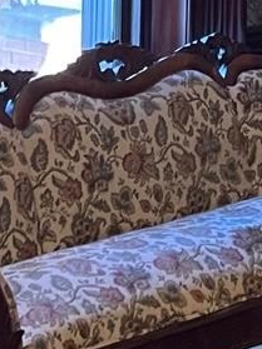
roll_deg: +0.0
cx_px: 568
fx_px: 1899
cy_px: -359
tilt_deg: +4.6
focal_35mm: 188
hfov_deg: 7.5
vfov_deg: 9.8
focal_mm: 5.1
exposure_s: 1/60
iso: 100
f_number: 1.6
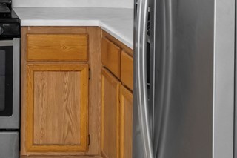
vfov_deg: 11.8
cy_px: -70
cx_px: -42
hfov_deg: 17.5
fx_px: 737
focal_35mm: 112
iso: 400
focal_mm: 22
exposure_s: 1/15
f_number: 8
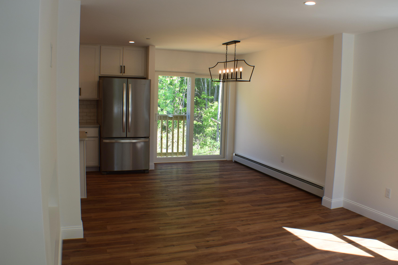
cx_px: 199
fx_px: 431
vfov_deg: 34.2
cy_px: 132
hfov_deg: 49.6
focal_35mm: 39
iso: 400
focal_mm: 26
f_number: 8
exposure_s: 1/80
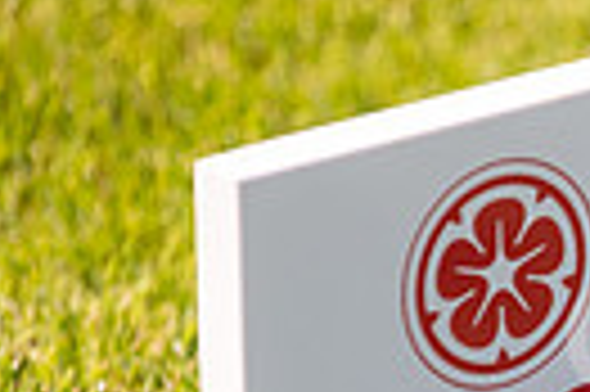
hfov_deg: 1.6
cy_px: 611
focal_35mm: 1330
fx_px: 21770
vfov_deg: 1.0
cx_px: 1157
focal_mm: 300
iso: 160
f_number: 4
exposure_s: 1/1250
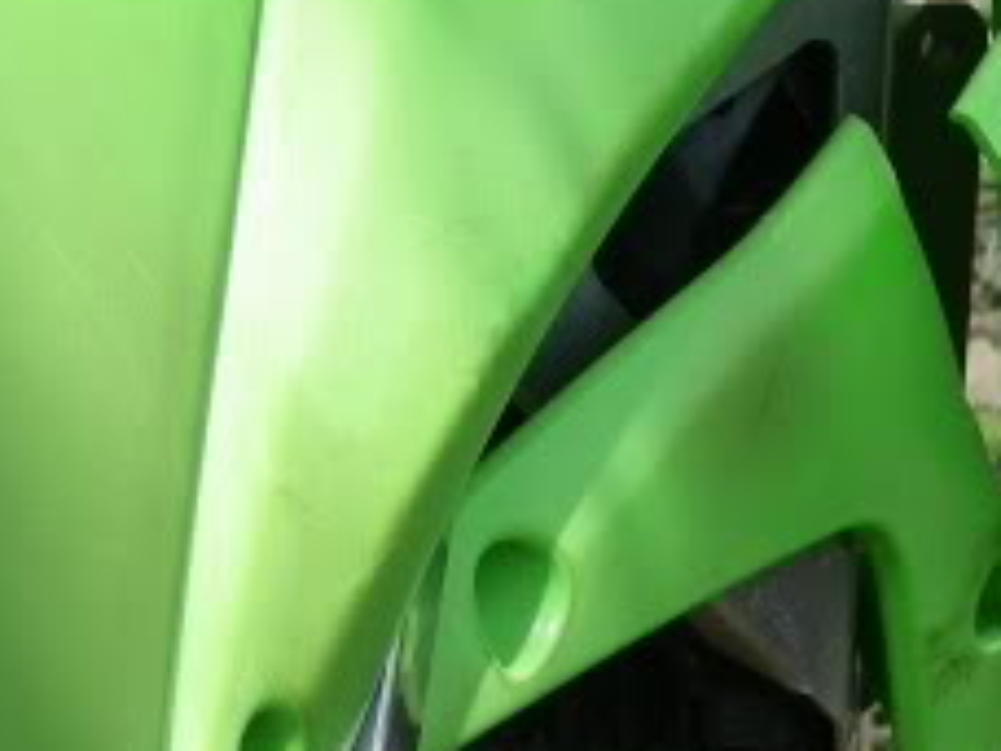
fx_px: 3962
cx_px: 795
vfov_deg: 10.8
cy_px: 373
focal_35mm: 137
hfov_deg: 14.3
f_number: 3
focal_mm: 6.9
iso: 64
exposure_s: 1/250
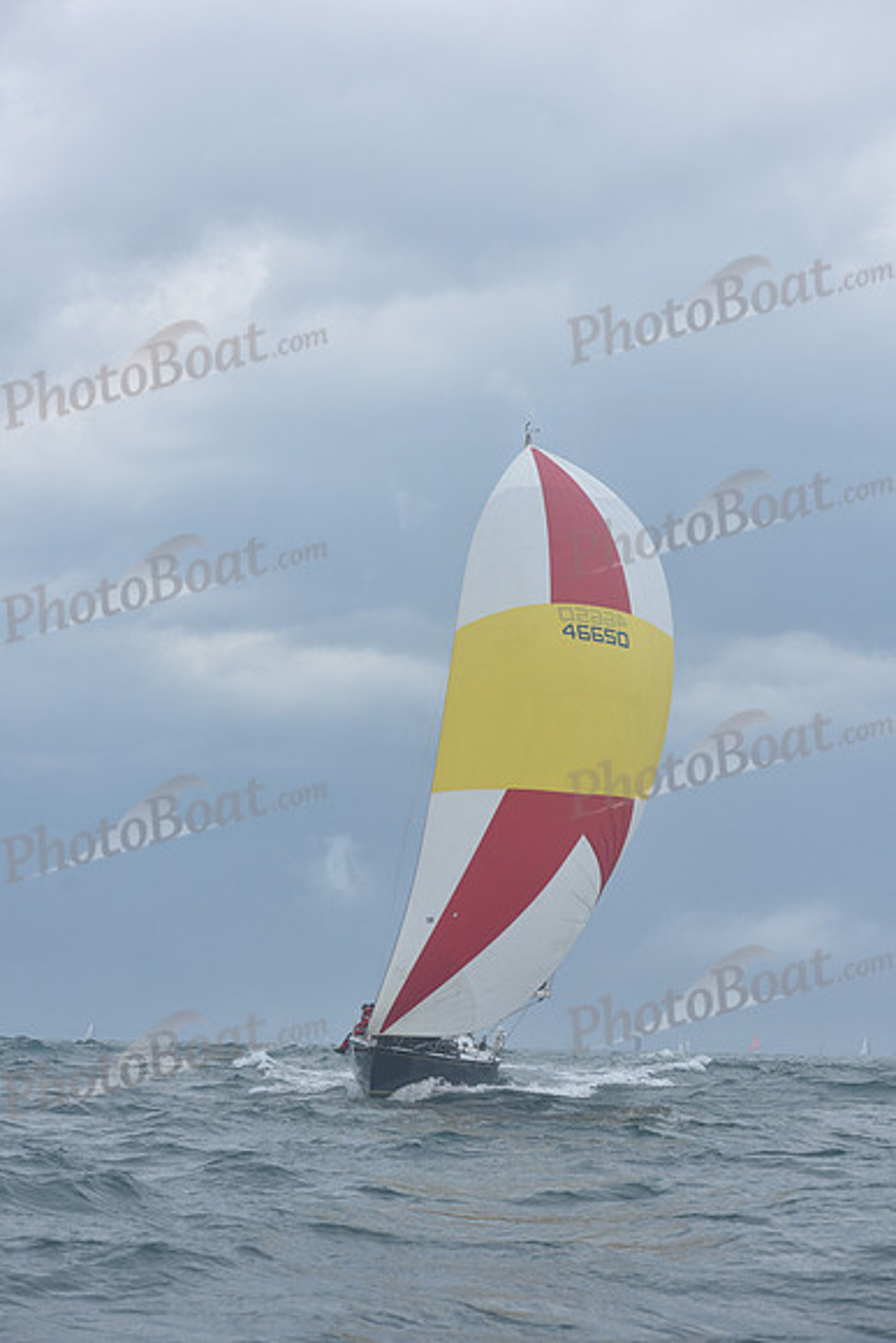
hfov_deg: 15.9
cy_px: 672
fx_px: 3209
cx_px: 448
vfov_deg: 23.6
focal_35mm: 86
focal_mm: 86
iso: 320
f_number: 6.3
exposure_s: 1/800
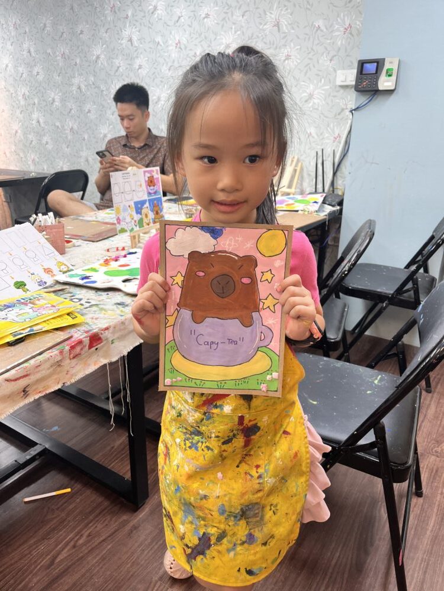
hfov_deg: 53.1
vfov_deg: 67.3
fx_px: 445
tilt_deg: -22.2
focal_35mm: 26
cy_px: 296
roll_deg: -0.1
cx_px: 222
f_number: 1.6
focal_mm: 5.1
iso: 80
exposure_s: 1/100
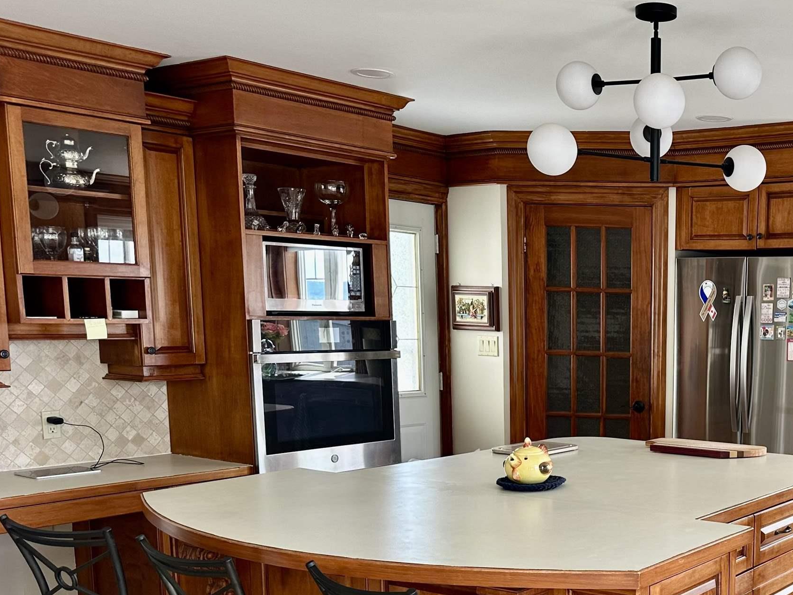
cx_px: 716
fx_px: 1008
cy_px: 482
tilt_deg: -9.0
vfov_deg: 31.9
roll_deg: -1.4
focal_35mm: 44
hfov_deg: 39.8
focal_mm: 6.86
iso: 80
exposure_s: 1/121
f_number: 1.78
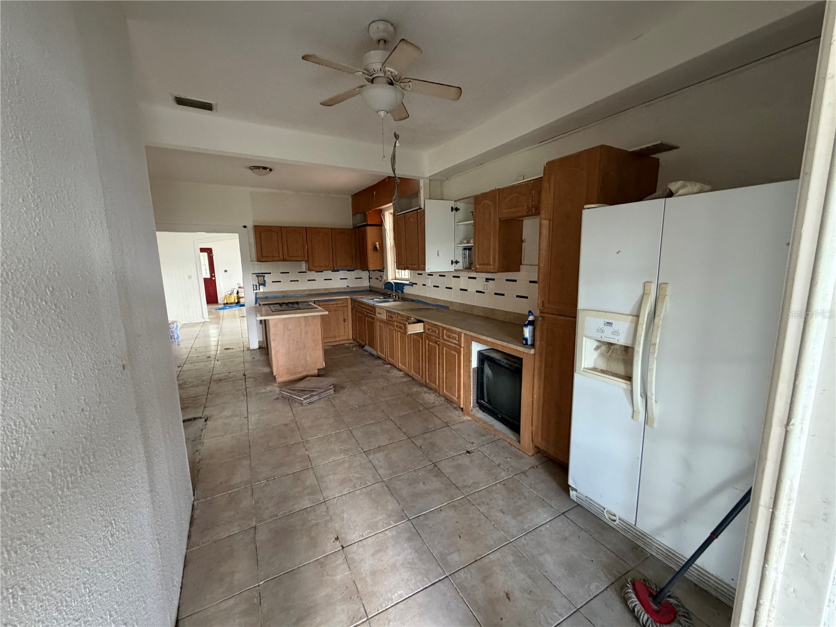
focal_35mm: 14
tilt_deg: -8.1
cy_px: 314
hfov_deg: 102.1
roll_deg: +0.9
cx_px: 418
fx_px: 338
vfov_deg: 85.7
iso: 400
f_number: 2.2
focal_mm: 2.22
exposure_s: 1/60
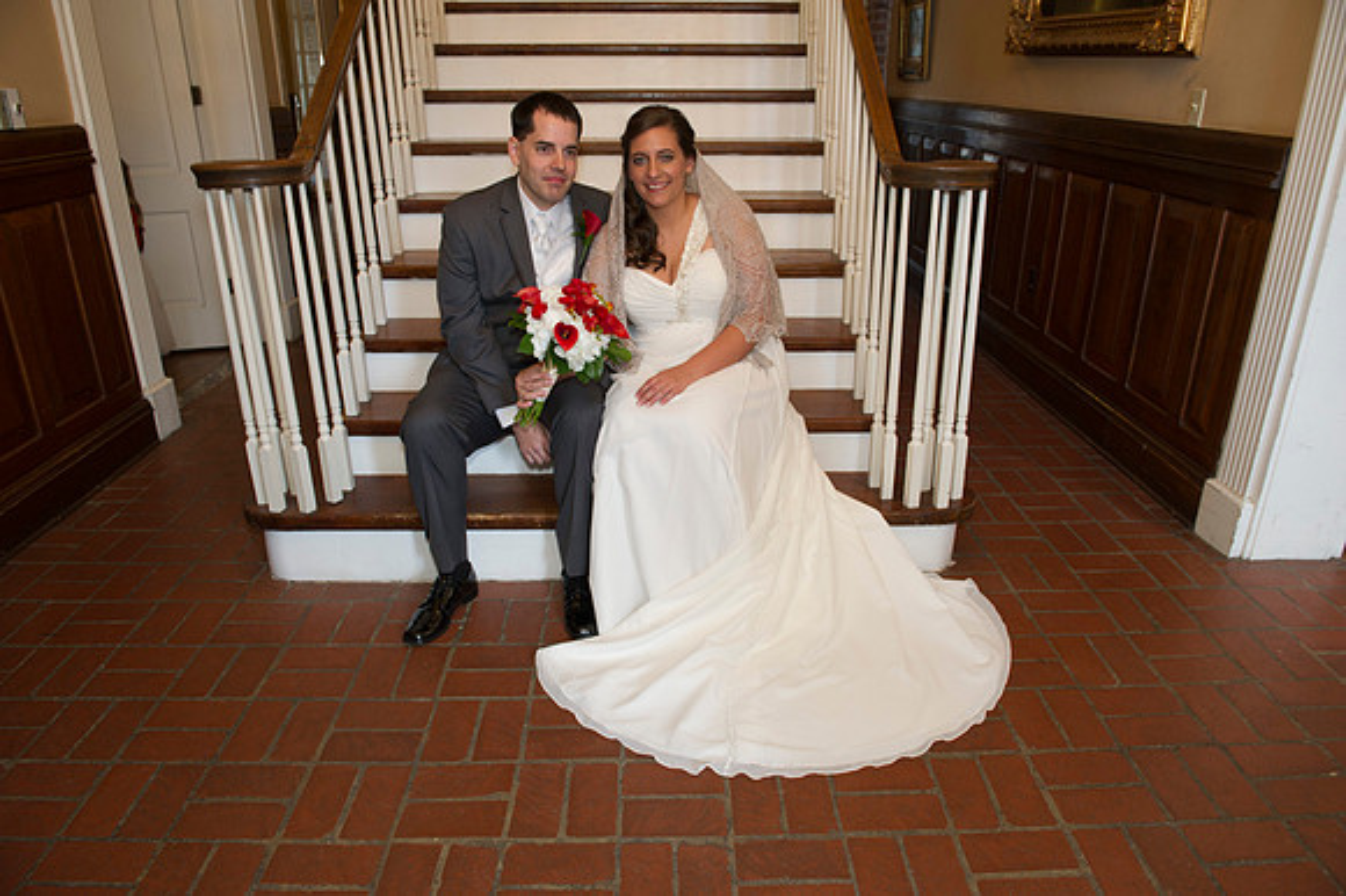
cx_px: 673
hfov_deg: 73.8
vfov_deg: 53.1
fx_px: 897
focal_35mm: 24
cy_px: 448
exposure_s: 1/100
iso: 800
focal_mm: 24
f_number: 5
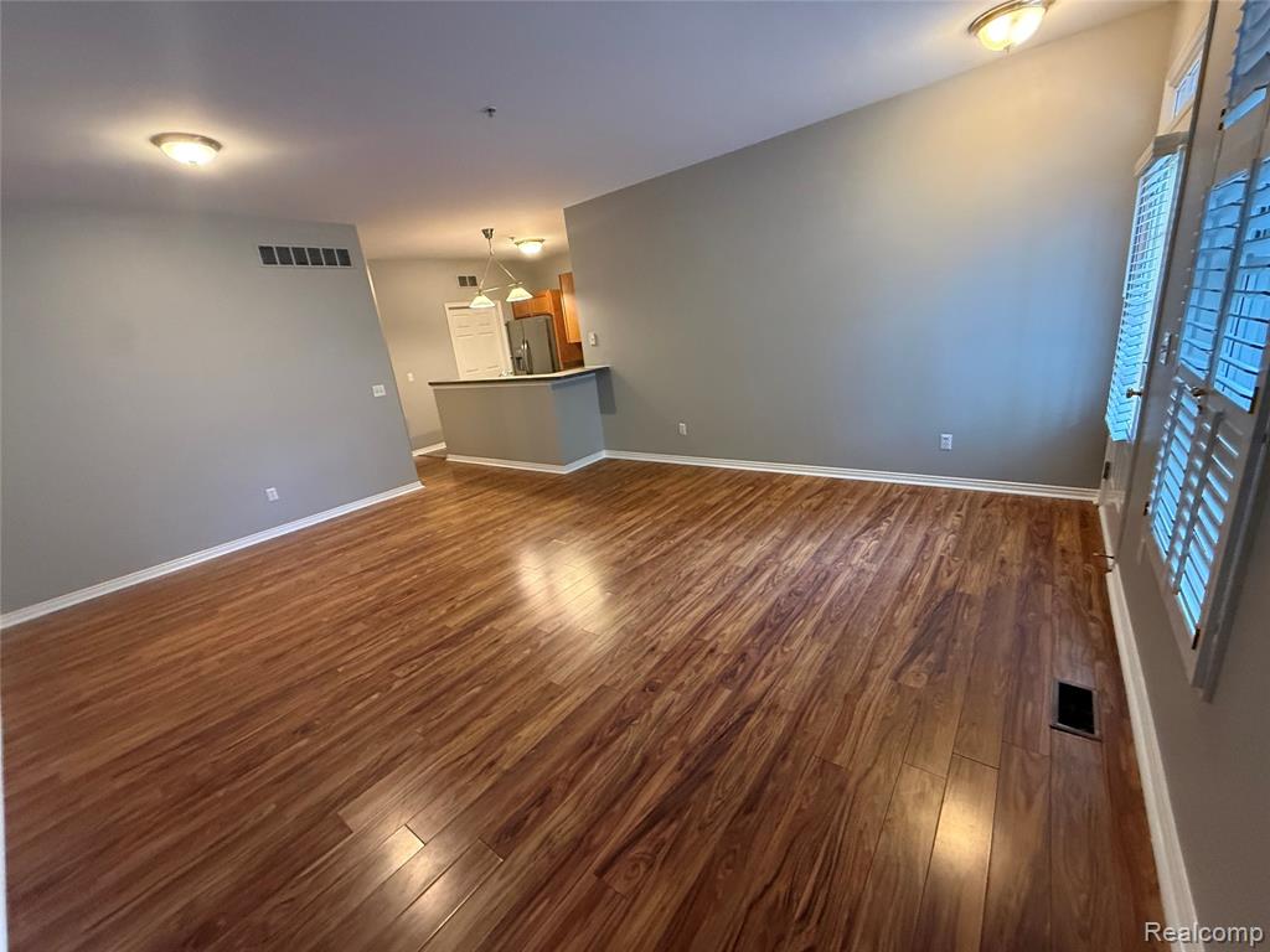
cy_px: 476
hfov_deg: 102.1
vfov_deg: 85.7
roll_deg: +6.2
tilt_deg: -18.0
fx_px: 514
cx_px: 635
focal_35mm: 14
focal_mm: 2.22
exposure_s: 1/60
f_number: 2.2
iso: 500
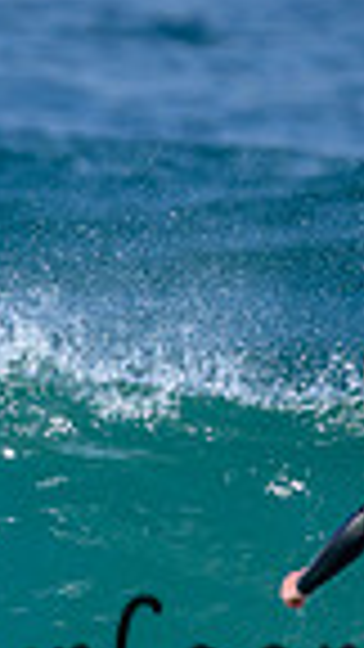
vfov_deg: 0.6
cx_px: 94
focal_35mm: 3372
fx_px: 57859
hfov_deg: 0.4
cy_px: 628
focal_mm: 800
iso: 320
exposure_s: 1/2000
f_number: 6.3
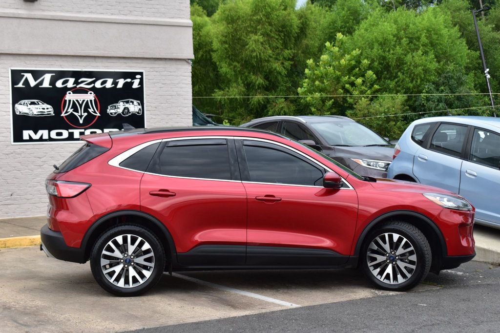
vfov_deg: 18.9
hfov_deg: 28.1
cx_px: 250
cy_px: 166
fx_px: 1000
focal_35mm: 72
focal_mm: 48
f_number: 9
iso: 400
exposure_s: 1/160
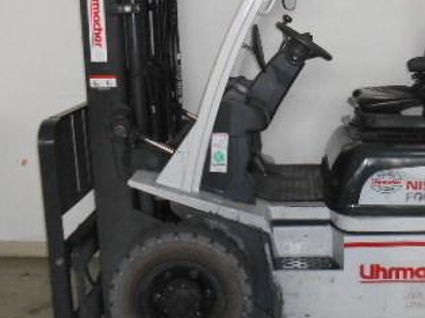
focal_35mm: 53
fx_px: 650
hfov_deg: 35.4
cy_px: 78
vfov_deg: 27.1
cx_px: 318
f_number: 3.4
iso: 280
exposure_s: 1/25
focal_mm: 4.7
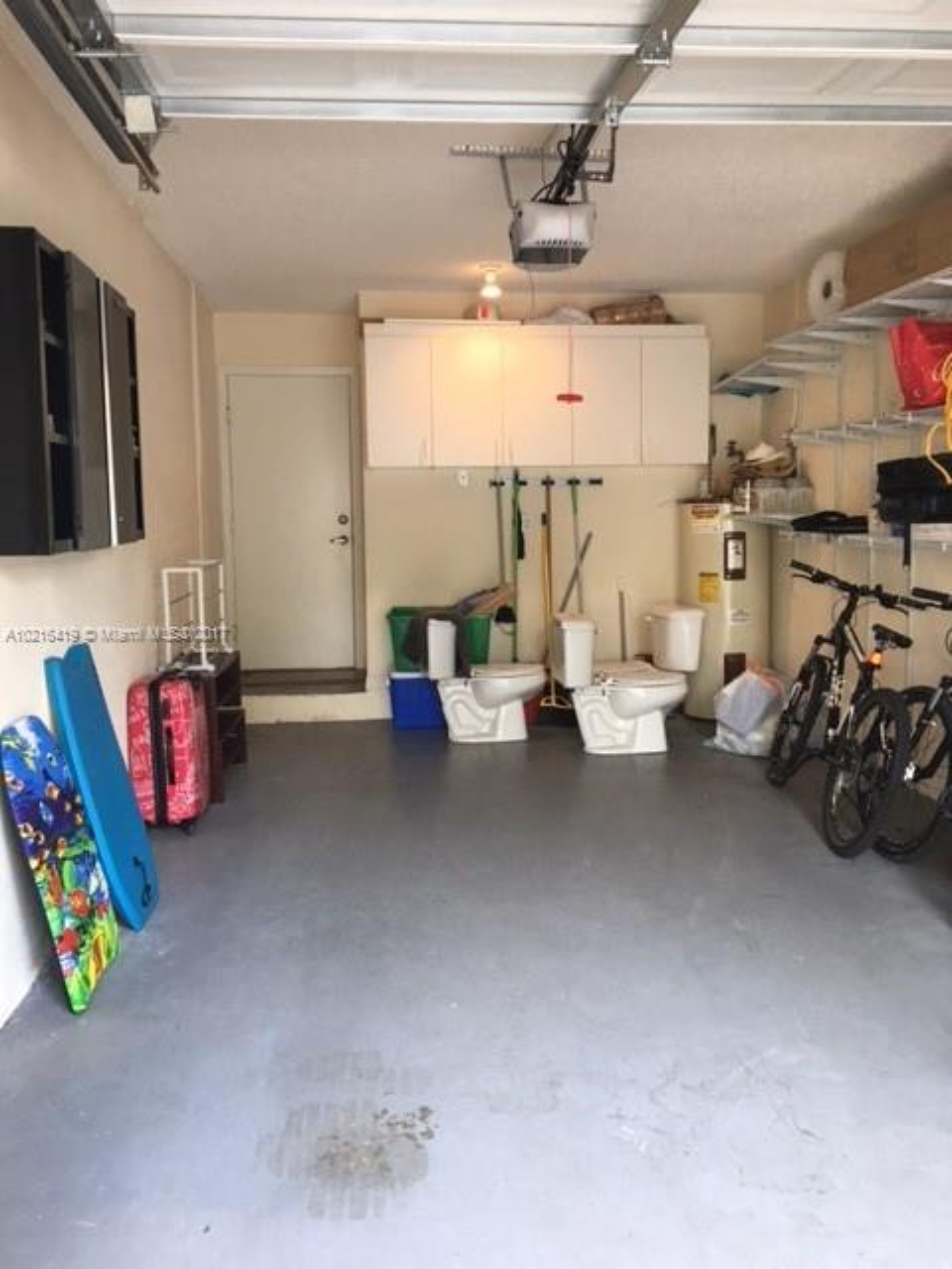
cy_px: 634
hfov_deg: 48.2
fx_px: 1063
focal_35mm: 29
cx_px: 476
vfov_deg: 61.7
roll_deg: +0.9
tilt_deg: -5.7
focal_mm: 4.15
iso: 40
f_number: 2.2
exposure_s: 1/33
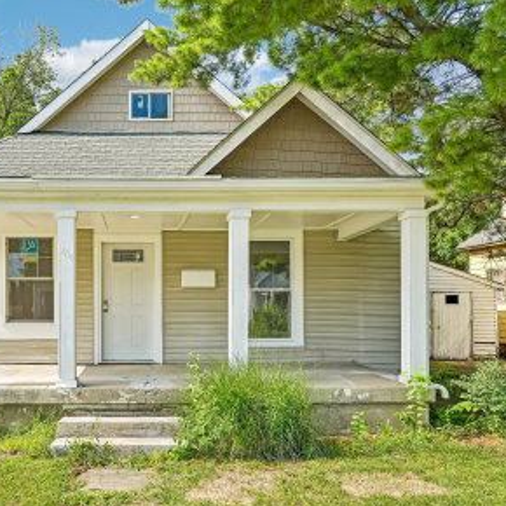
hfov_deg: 55.7
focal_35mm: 28
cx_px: 145
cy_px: 213
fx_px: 459
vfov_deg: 57.5
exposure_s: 1/160
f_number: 8
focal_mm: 18.5
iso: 100
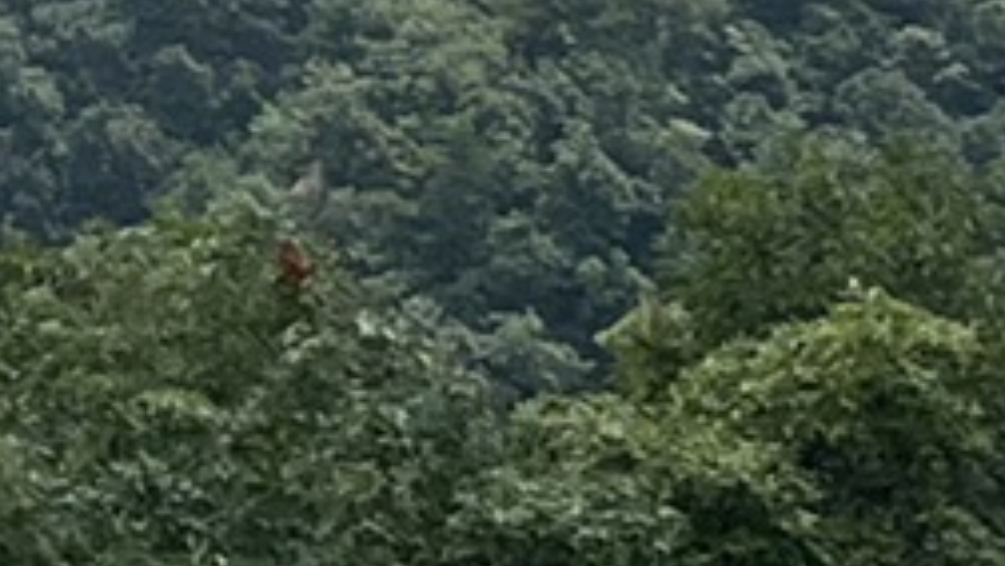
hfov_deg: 8.2
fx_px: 5998
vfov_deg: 4.6
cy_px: -2256
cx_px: -1994
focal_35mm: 225
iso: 50
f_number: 1.6
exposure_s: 1/5848
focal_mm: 5.1
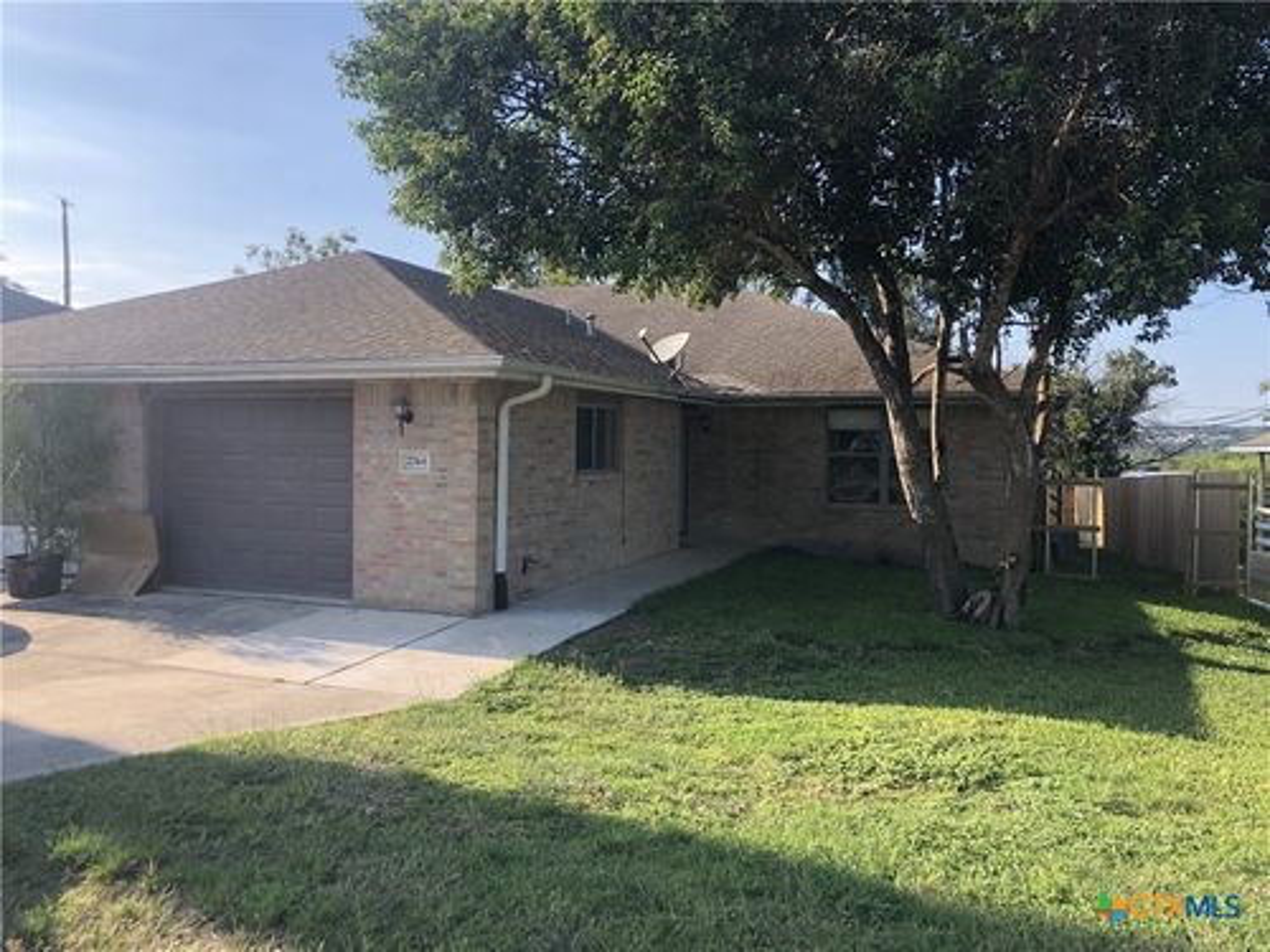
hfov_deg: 63.4
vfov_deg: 49.7
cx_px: 635
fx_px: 1027
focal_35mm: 28
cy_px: 476
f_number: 1.8
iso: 20
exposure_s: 1/649
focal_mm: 3.99
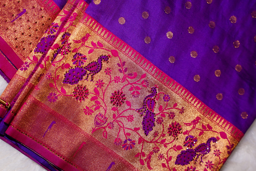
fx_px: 747
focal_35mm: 105
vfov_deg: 13.0
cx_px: 128
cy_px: 86
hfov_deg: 19.5
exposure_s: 1/200
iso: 250
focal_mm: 70
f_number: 2.8
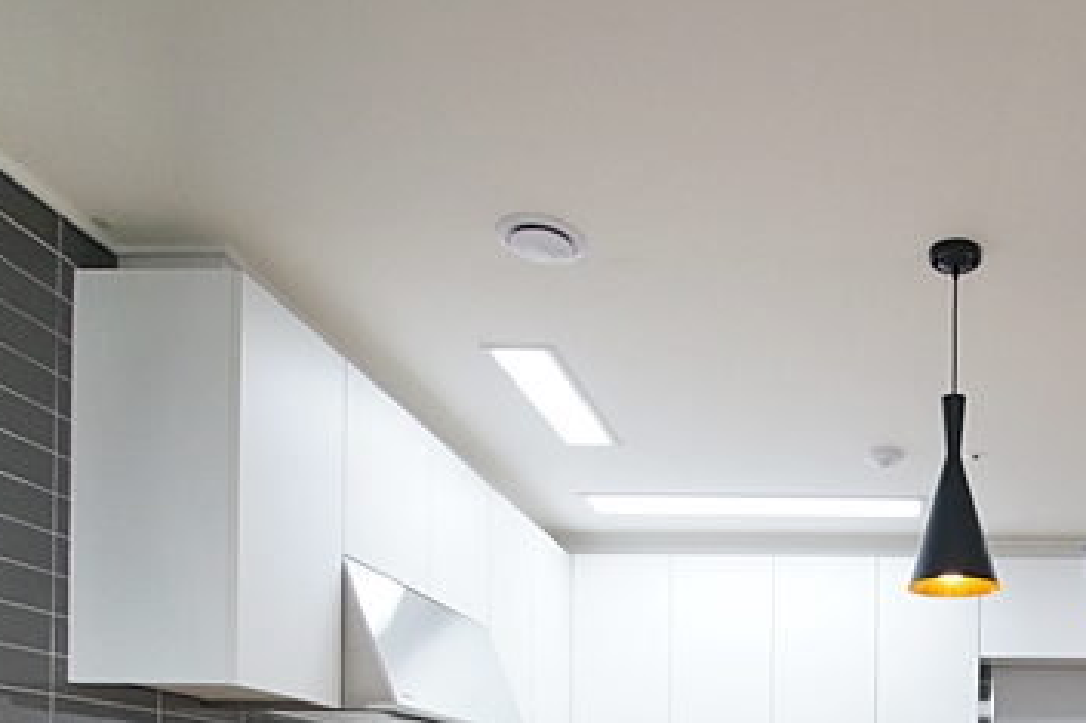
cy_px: 806
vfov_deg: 33.5
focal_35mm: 34
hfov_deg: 51.3
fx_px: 1025
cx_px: 914
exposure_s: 1/200
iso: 800
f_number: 4
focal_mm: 10
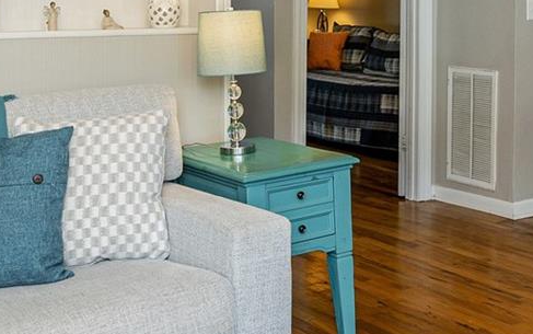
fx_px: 872
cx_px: 390
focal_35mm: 60
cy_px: 22
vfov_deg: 21.1
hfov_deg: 33.4
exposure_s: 1/100
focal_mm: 14
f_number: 7.1
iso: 320
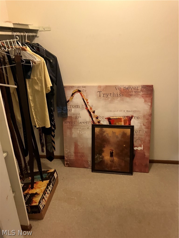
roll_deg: +2.3
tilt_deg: -19.9
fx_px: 193
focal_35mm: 28
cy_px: 119
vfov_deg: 63.4
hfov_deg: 49.7
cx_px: 90
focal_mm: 3.99
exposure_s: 1/30
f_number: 1.8
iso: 320
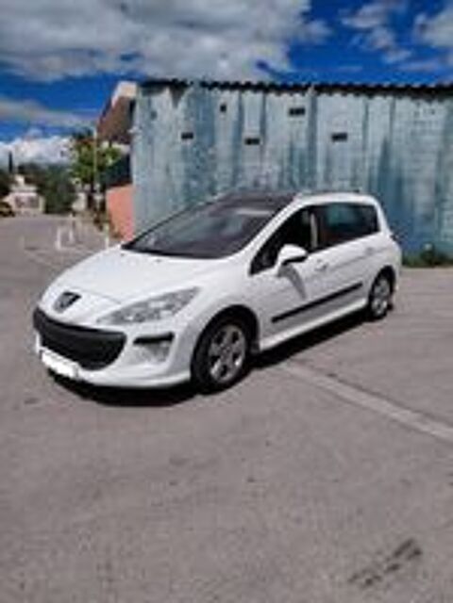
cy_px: 302
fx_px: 436
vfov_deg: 69.4
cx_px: 226
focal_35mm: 25
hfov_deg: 54.9
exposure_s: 1/11628
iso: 64
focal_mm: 4.69
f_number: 1.8
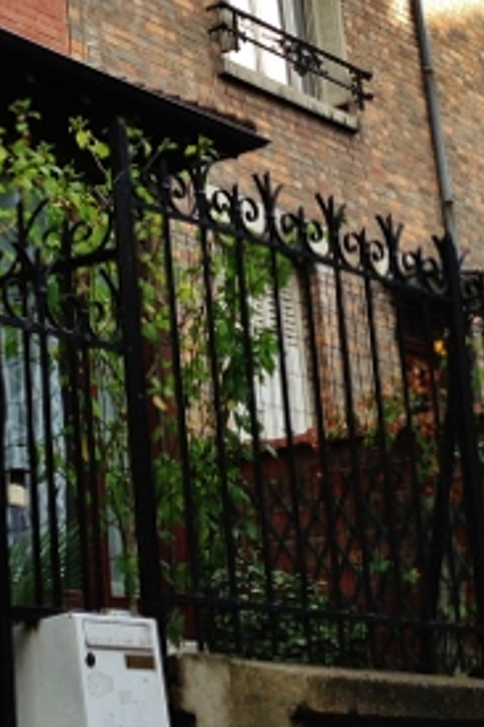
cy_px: 56
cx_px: 82
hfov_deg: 13.6
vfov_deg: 20.0
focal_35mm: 100
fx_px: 2019
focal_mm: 4.13
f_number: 2.4
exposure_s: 1/252
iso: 50
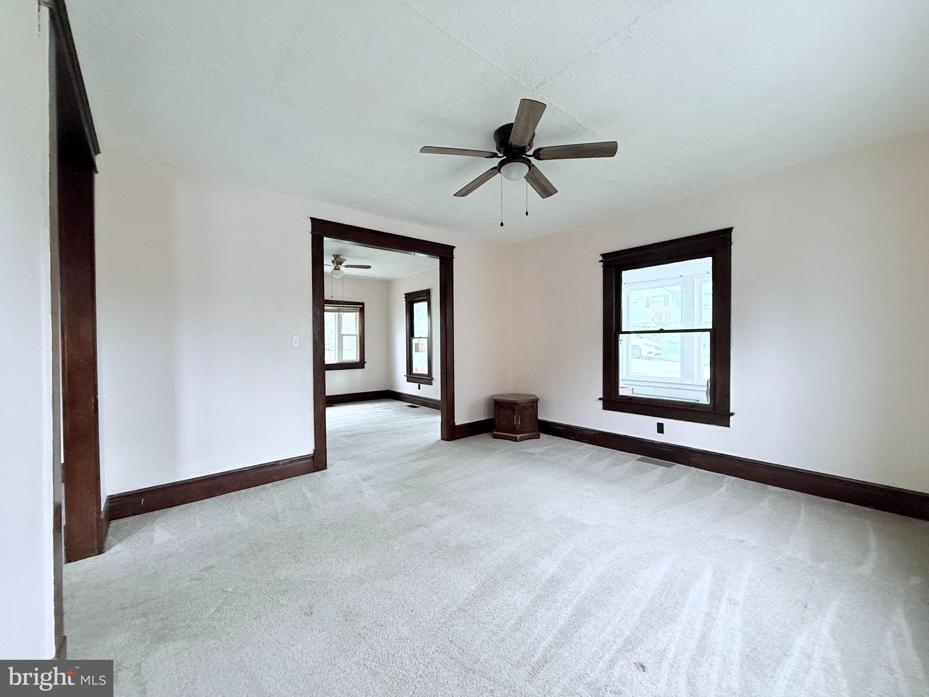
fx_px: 376
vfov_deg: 85.7
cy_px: 348
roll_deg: +1.3
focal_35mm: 14
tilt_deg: +0.2
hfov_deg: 102.1
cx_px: 464
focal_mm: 2.22
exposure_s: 1/60
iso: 500
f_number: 2.2
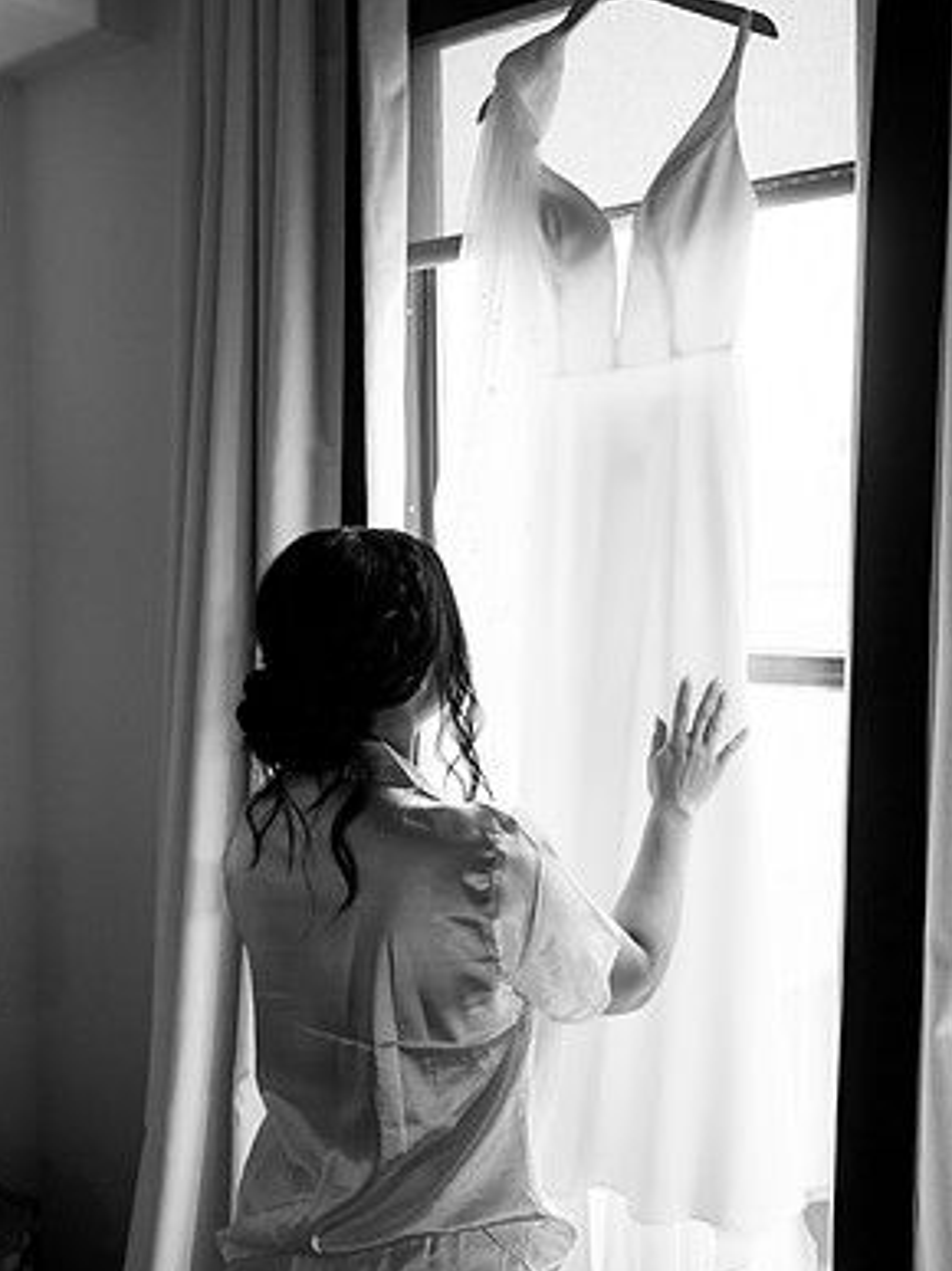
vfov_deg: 49.0
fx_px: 1394
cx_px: 476
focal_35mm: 38
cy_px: 631
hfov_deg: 37.7
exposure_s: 1/400
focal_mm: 34
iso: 1000
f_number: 2.8
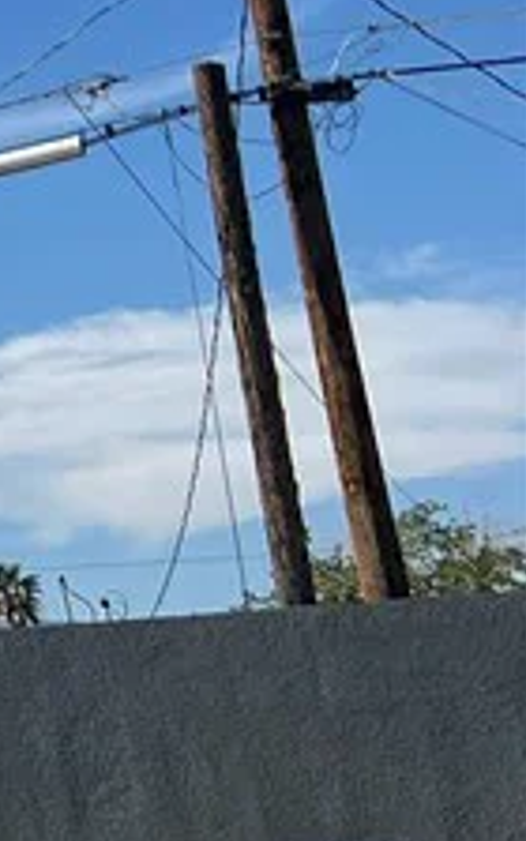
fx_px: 2890
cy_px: 45
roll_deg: +2.7
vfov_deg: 16.3
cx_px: -1394
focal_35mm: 126
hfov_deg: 7.8
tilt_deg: +16.3
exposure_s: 1/6993
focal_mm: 5.7
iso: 50
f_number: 1.5
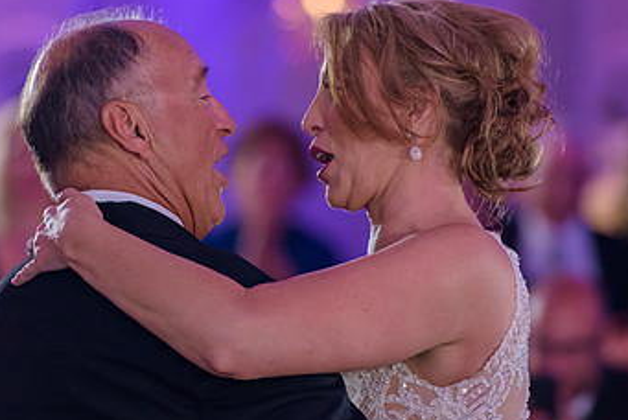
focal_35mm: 340
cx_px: 379
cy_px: 213
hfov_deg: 6.1
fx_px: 5936
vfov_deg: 4.1
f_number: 3.2
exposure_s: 1/125
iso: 1600
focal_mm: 200
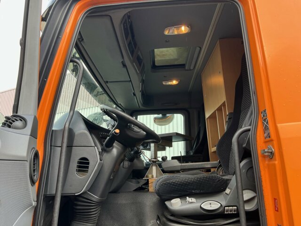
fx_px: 226
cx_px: 150
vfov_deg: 53.1
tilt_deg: +17.5
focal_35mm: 26
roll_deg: +0.4
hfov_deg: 67.3
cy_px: 113
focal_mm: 5.7
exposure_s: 1/121
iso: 64
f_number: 1.5
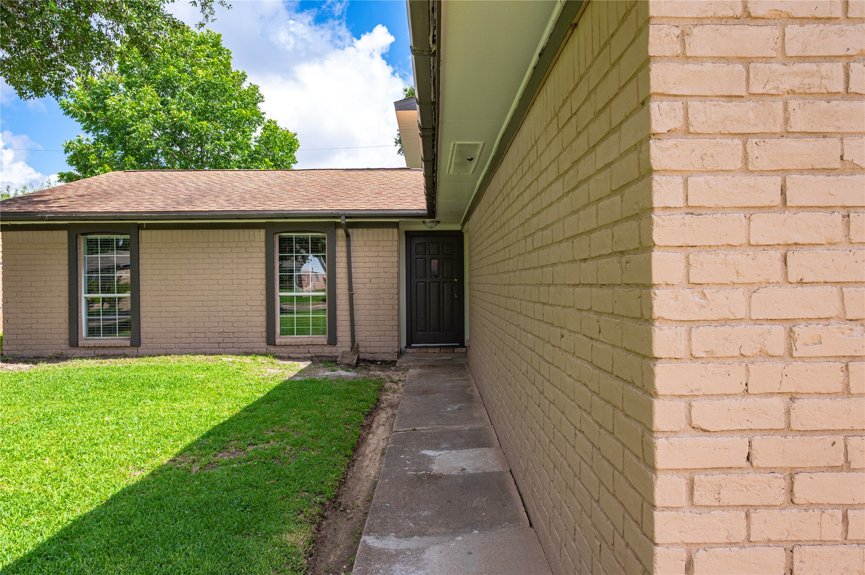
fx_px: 576
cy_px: 288
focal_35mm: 24
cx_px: 432
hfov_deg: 73.8
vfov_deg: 53.1
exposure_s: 1/80
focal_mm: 24
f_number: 11
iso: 125
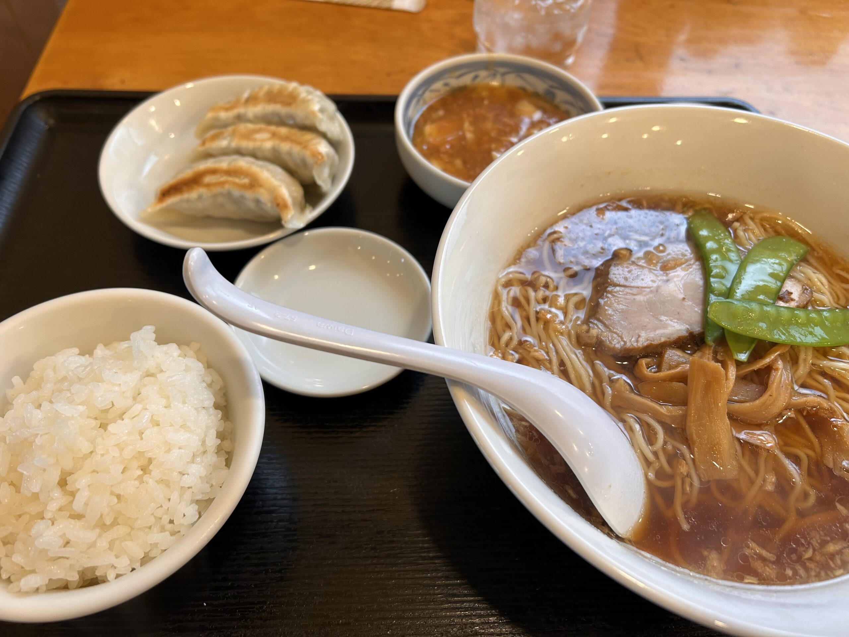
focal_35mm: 26
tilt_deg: -55.6
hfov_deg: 67.3
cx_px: 424
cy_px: 318
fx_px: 638
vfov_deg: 53.1
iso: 80
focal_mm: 5.7
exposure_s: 1/50
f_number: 1.5
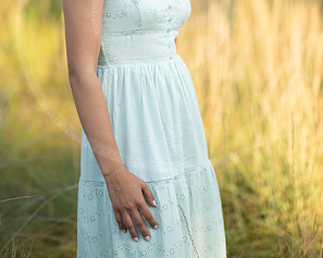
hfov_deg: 15.9
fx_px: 1156
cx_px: 162
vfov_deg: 12.6
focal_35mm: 121
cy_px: 30
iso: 160
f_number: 1.2
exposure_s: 1/2000
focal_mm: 85
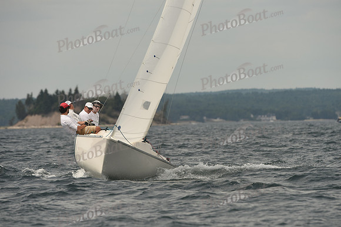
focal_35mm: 400
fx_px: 3790
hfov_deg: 5.2
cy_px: 114
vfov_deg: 3.4
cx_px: 170
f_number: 7.1
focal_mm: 400
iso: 250
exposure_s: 1/1000
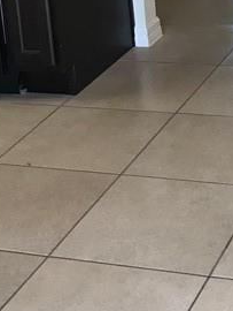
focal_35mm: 106
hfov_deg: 13.8
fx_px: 950
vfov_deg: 17.6
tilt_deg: -12.7
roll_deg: +3.5
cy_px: -67
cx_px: 240
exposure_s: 1/40
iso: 25
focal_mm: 3.99
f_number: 1.8
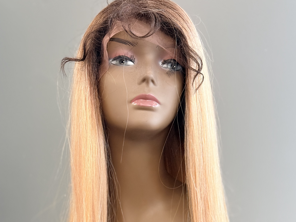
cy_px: 180
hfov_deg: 29.8
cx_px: 148
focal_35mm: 65
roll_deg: +2.0
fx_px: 556
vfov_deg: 22.3
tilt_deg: -8.2
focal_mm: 6.76
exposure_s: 1/100
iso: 320
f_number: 1.78
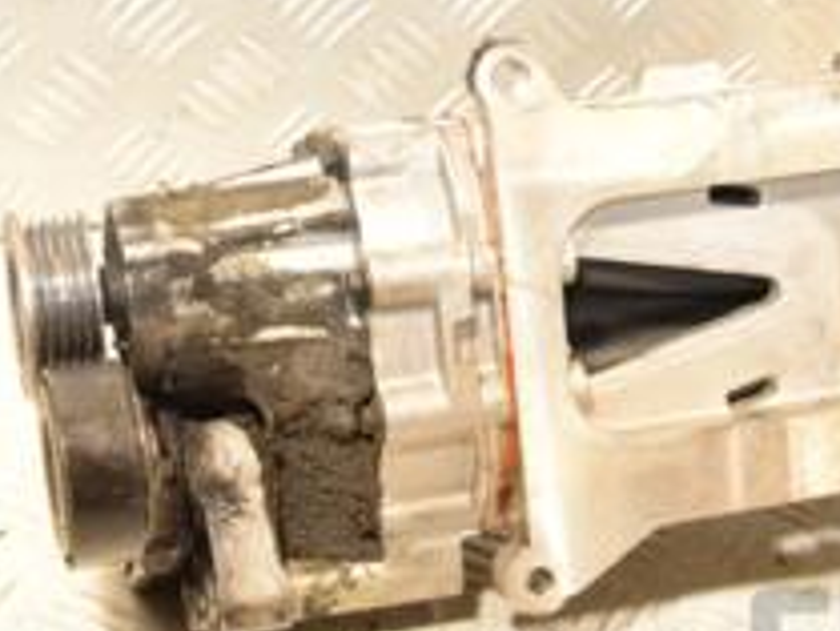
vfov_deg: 14.2
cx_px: 675
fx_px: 2510
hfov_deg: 18.8
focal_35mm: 103
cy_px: 113
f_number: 5.6
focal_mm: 25
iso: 1600
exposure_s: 1/125
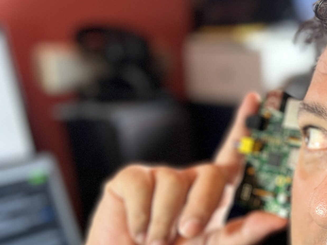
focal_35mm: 54
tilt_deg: -18.4
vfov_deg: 26.6
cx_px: 339
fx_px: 510
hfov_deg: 32.3
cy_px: 186
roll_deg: +1.3
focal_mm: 5.7
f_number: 1.5
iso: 320
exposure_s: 1/60
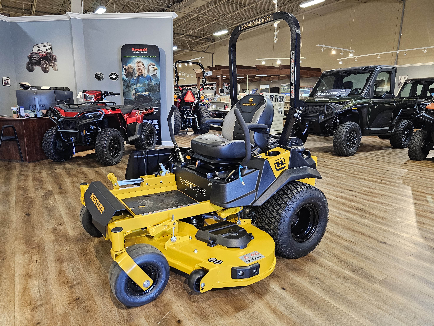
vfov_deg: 58.9
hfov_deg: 73.9
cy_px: 163
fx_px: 288
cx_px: 217
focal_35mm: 23
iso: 500
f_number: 1.7
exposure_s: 1/60
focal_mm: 6.3
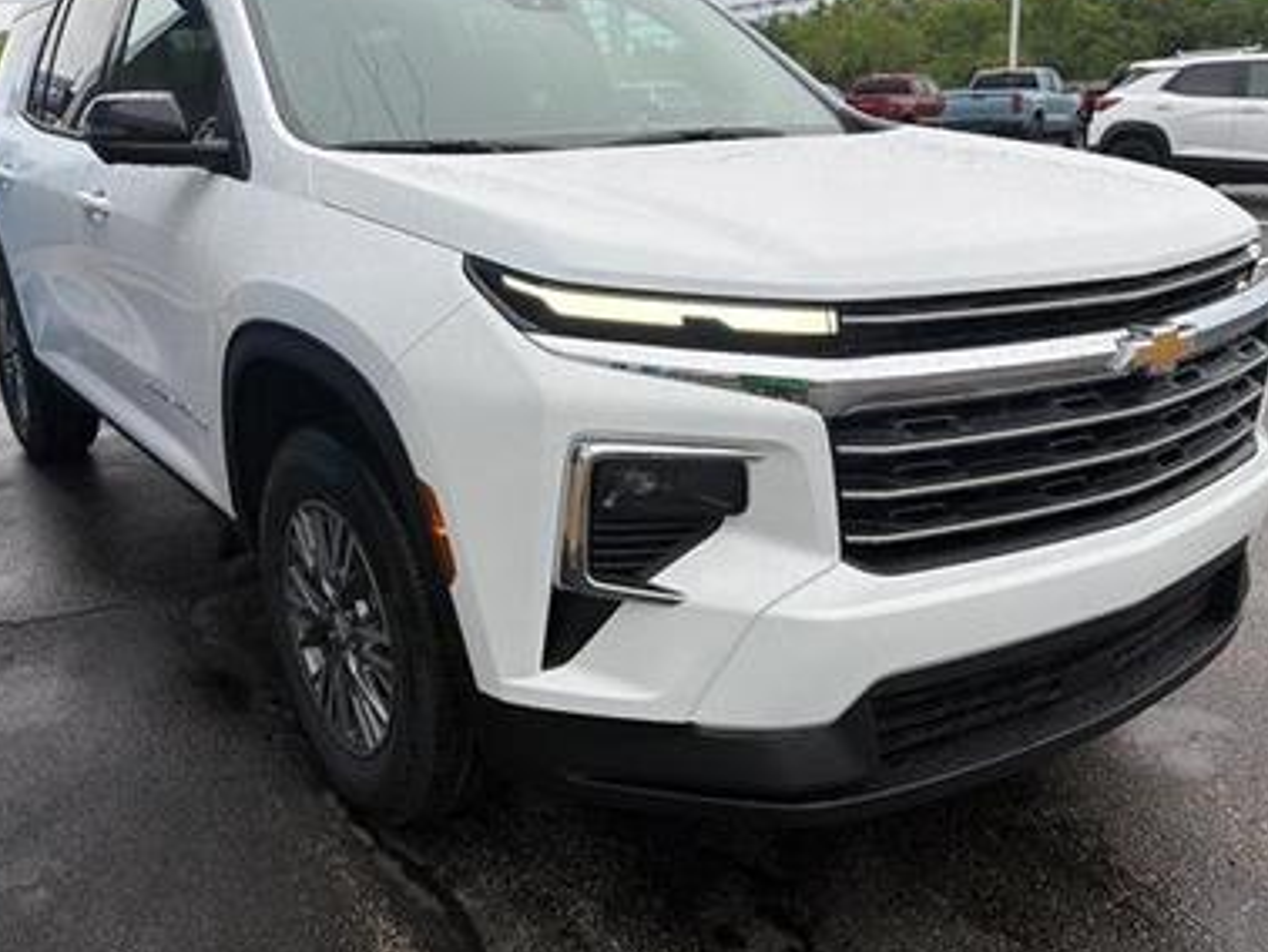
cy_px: 476
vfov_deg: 44.2
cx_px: 580
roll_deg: +1.6
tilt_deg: -18.1
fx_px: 1173
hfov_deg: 56.7
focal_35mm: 32
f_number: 1.78
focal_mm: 6.76
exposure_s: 1/722
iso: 80
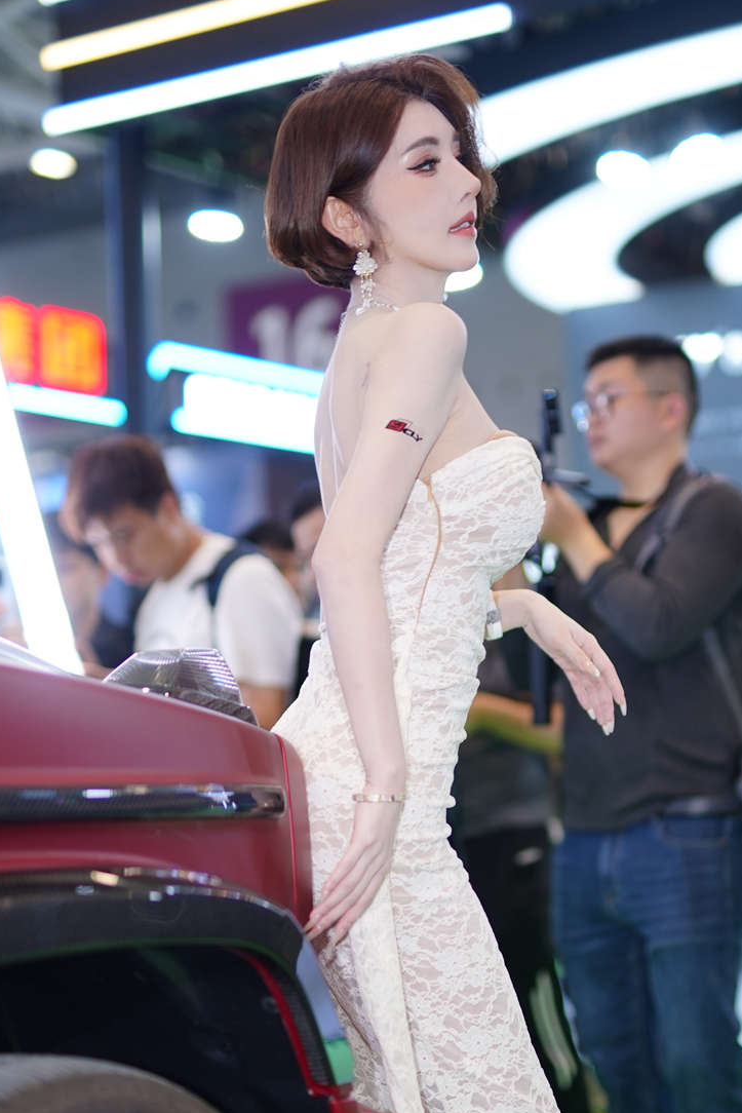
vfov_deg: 24.4
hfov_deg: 16.4
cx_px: 445
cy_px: 711
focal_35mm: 83
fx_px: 2565
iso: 200
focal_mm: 50
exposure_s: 1/160
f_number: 1.4
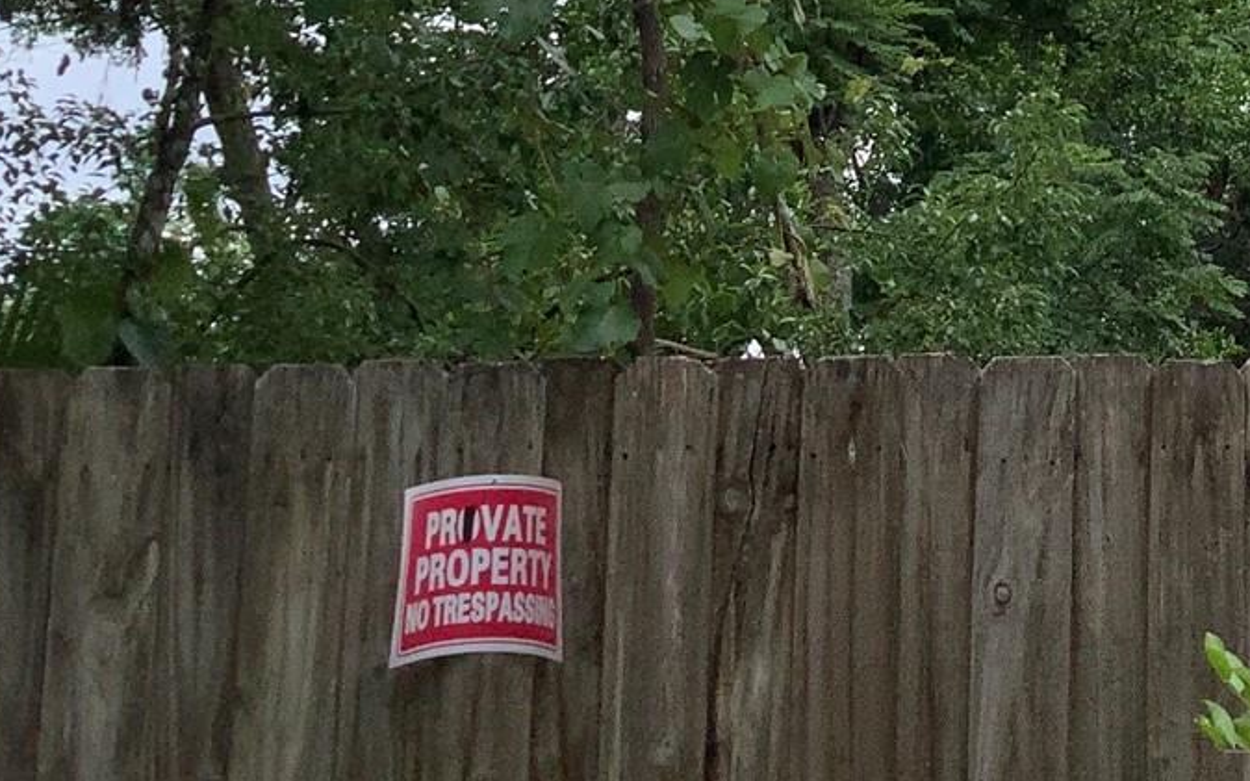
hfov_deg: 25.0
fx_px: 2657
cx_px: 1309
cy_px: -326
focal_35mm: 78
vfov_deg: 15.6
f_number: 2.4
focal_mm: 3.3
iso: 25
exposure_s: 1/1812
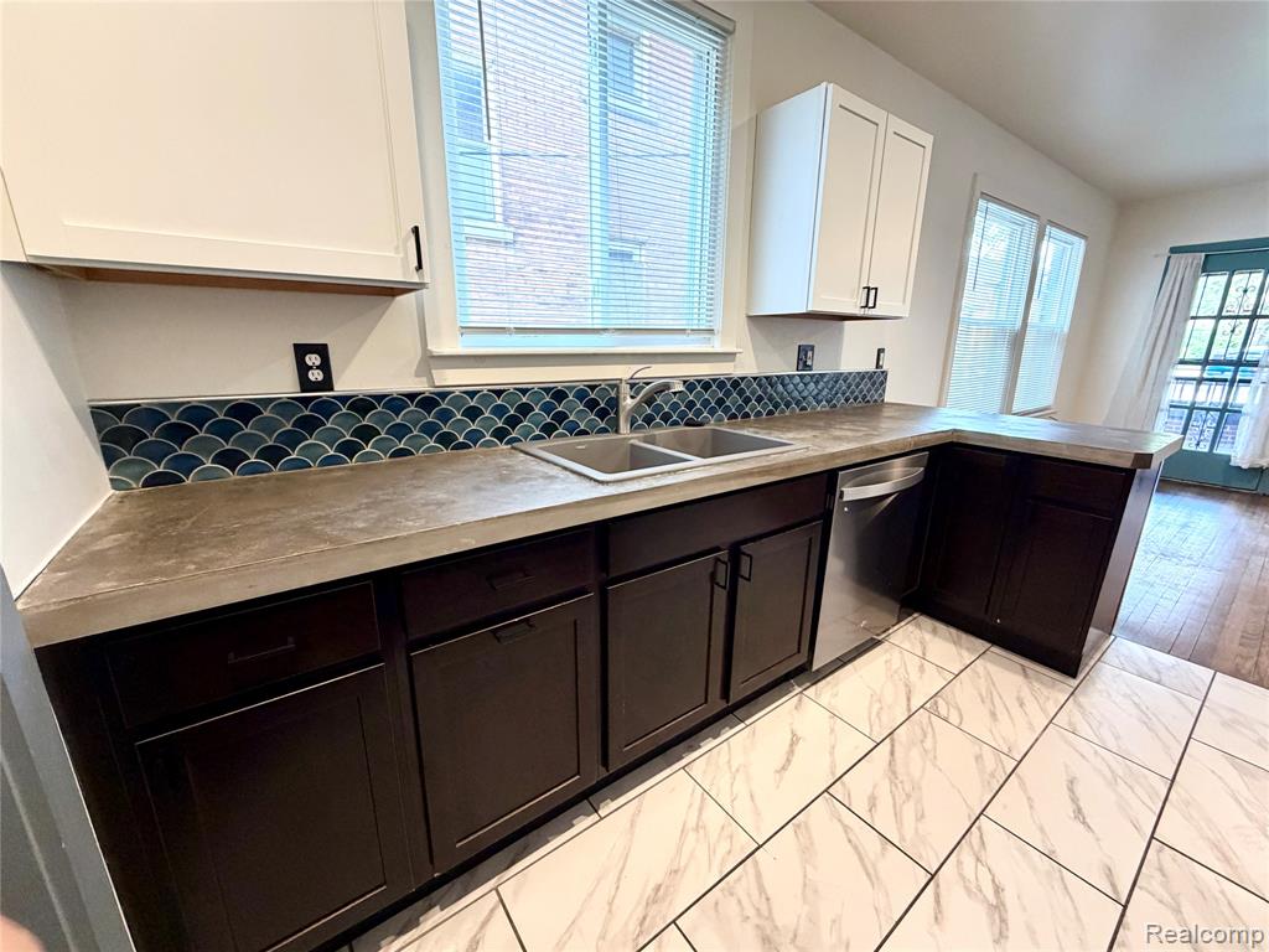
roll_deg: -0.1
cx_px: 634
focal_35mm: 14
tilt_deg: -15.1
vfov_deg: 85.7
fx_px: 513
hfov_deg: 102.1
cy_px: 476
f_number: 2.2
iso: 250
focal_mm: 2.22
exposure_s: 1/60
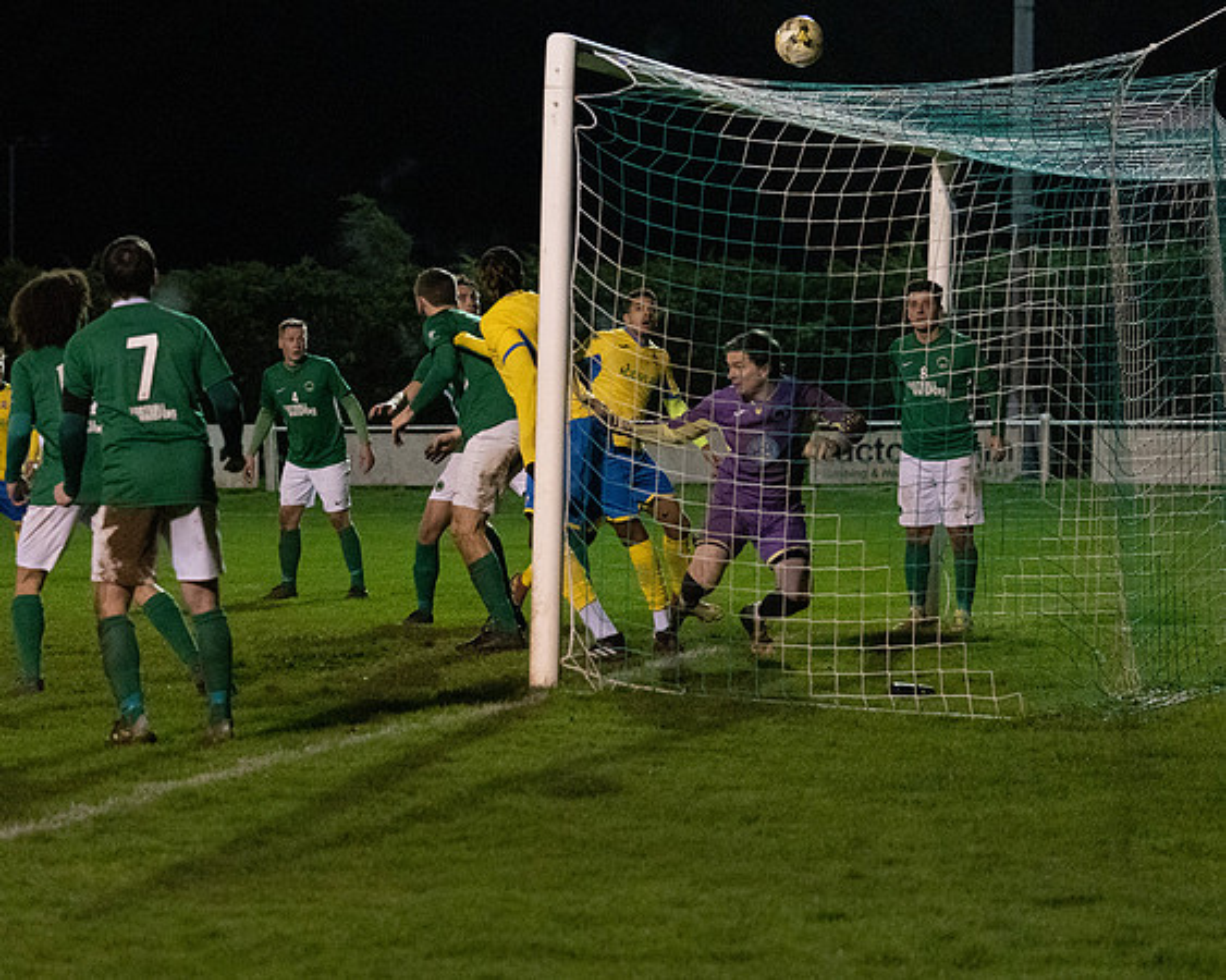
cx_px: 459
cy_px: 486
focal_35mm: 133
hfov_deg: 14.5
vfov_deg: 11.6
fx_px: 4815
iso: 5000
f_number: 2.8
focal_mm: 70
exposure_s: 1/640
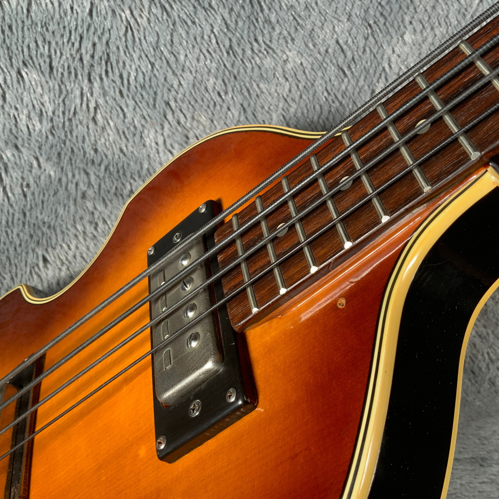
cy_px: 251
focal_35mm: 35
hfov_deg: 46.8
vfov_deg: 47.2
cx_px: 315
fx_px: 571
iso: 64
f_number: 1.8
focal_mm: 3
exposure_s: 1/78
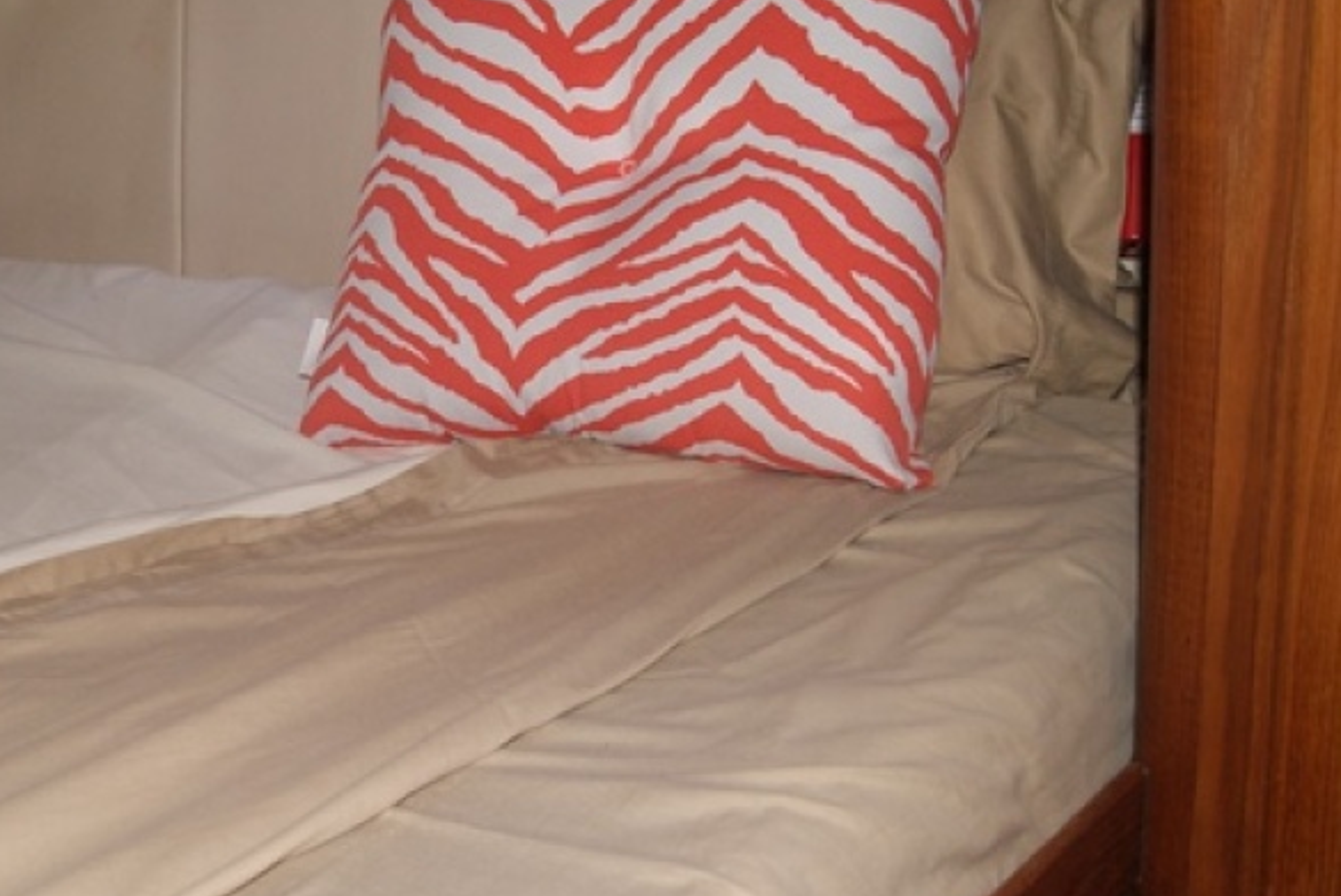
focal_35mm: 46
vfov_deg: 29.2
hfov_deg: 41.4
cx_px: 329
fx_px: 1715
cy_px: 367
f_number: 5.6
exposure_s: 1/60
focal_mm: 20
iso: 400
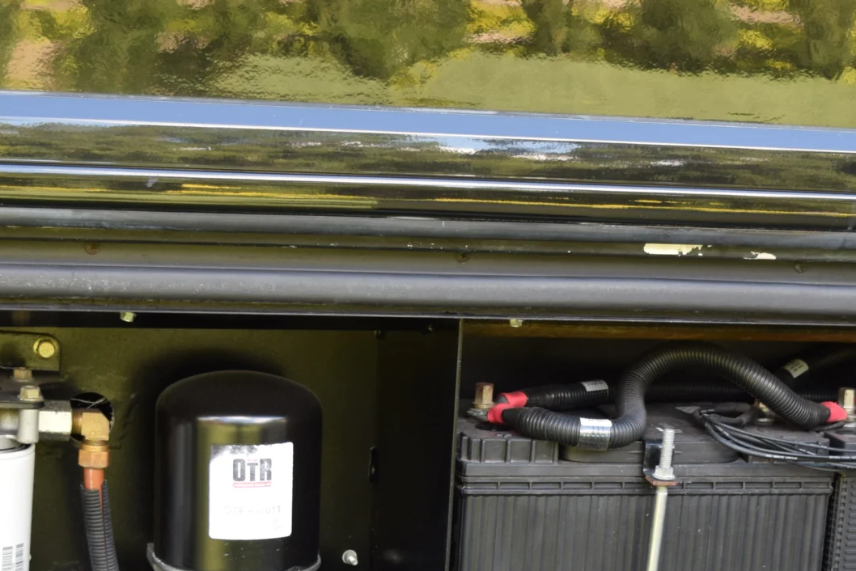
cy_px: 599
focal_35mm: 105
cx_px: 530
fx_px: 2502
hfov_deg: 19.4
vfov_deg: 12.8
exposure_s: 1/100
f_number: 5
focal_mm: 29
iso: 400
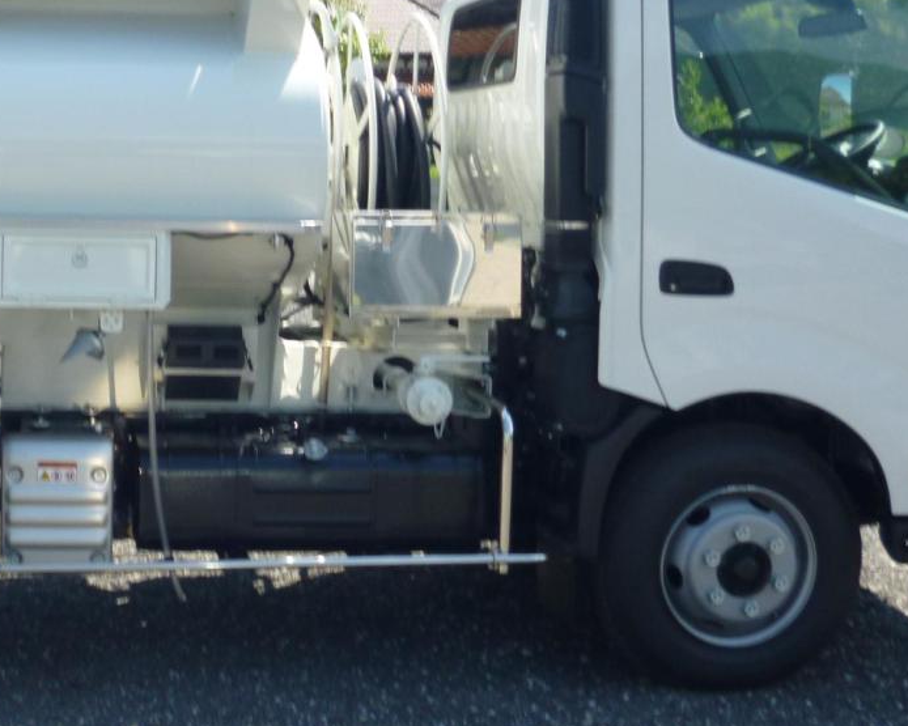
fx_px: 1693
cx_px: 127
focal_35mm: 63
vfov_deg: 24.1
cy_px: 272
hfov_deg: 29.1
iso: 100
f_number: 9
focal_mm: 5
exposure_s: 1/60
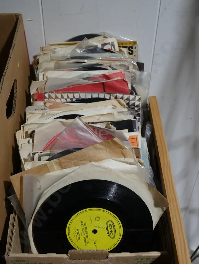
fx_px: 360
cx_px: 100
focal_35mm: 47
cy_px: 137
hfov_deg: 30.9
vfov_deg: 40.4
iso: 250
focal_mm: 20
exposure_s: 1/60
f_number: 4.5
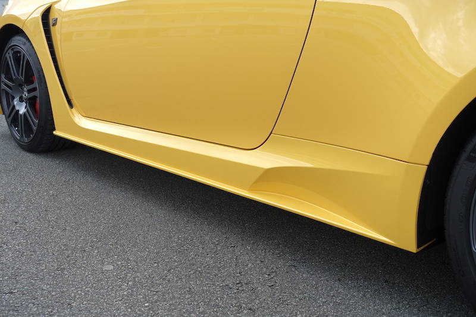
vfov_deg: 32.6
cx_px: 238
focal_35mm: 41
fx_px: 542
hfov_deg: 47.4
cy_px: 158
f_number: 4
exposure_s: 1/200
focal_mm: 14.9
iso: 125
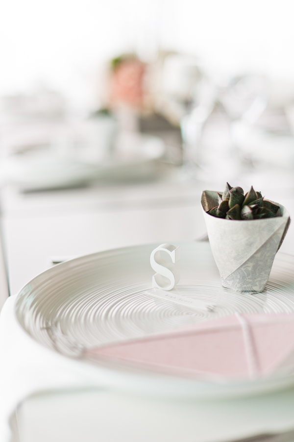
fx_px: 613
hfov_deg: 27.0
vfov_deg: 39.6
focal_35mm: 50
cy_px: 221
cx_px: 147
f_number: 2
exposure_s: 1/640
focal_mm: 50
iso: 200
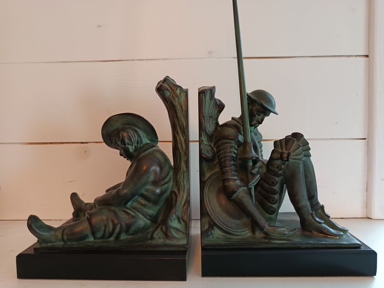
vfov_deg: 56.8
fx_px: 266
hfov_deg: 71.6
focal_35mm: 24
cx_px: 192
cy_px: 144
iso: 1449
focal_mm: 5.31
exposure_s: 1/25
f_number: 1.7
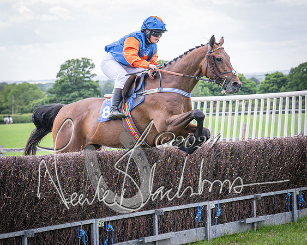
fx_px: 1102
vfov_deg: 12.7
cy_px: 132
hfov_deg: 15.9
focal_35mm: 121
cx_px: 149
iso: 400
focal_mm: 70
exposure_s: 1/1250
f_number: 4
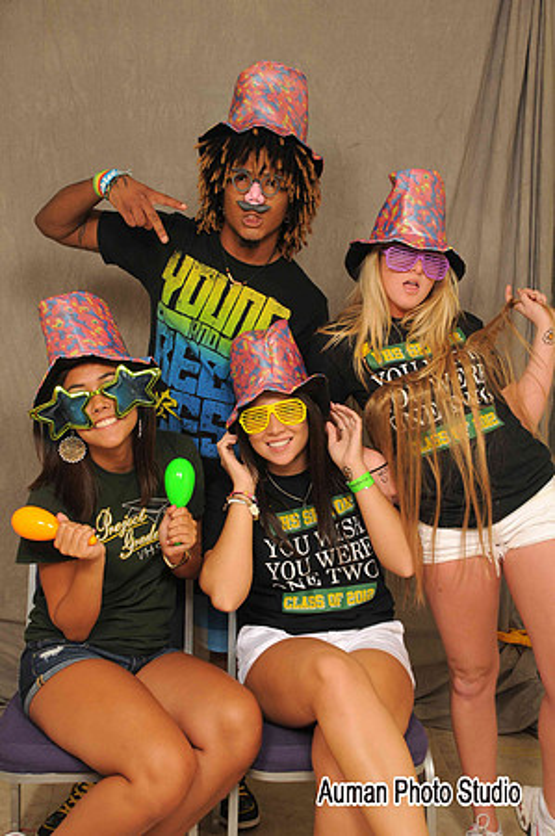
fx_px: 1112
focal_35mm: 48
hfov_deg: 28.0
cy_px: 418
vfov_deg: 41.2
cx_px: 278
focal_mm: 32
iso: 200
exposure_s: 1/125
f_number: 6.3
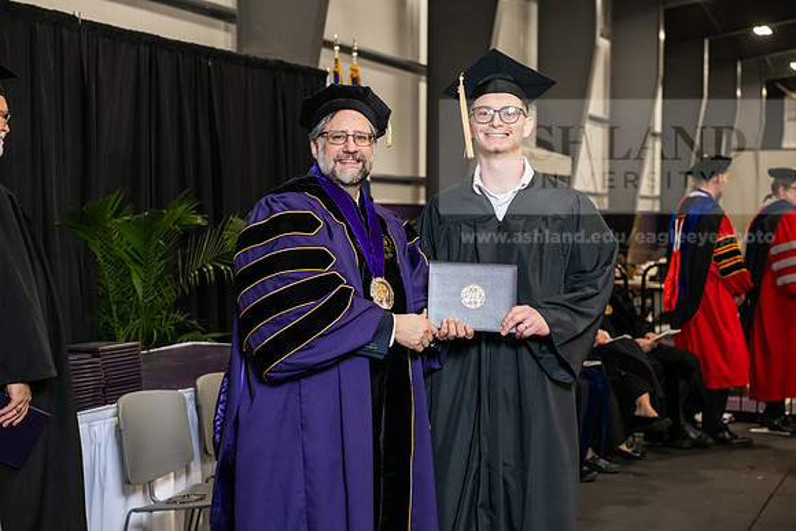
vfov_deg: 20.6
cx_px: 398
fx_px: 1460
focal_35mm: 66
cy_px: 266
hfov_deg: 30.5
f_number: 5
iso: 2500
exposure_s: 1/200
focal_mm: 66
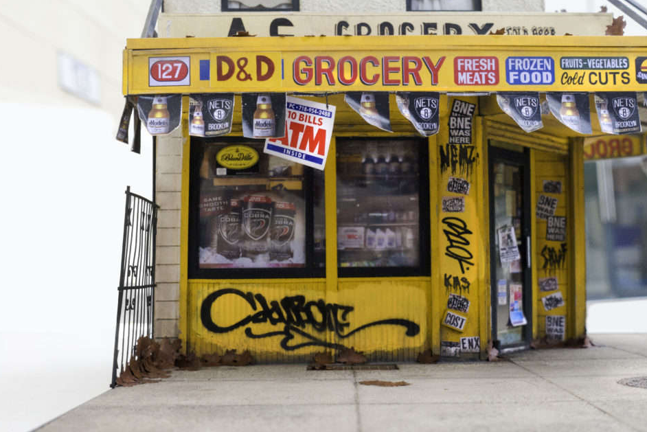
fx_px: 935
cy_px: 228
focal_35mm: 52
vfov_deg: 26.0
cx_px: 340
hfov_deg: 38.2
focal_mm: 18.1
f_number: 6.3
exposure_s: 1/100
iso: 800
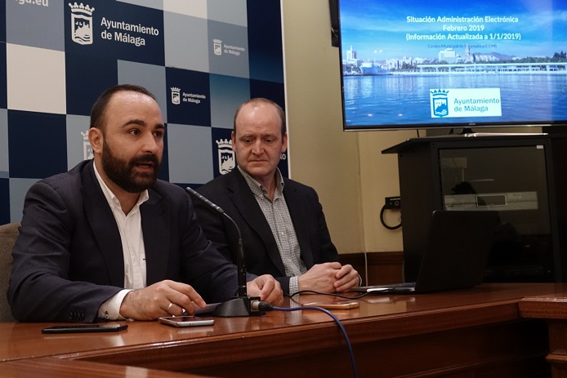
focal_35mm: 53
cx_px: 279
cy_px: 176
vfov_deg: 25.5
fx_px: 835
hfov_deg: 37.5
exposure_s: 1/125
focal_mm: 16.92
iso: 1250
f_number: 3.2
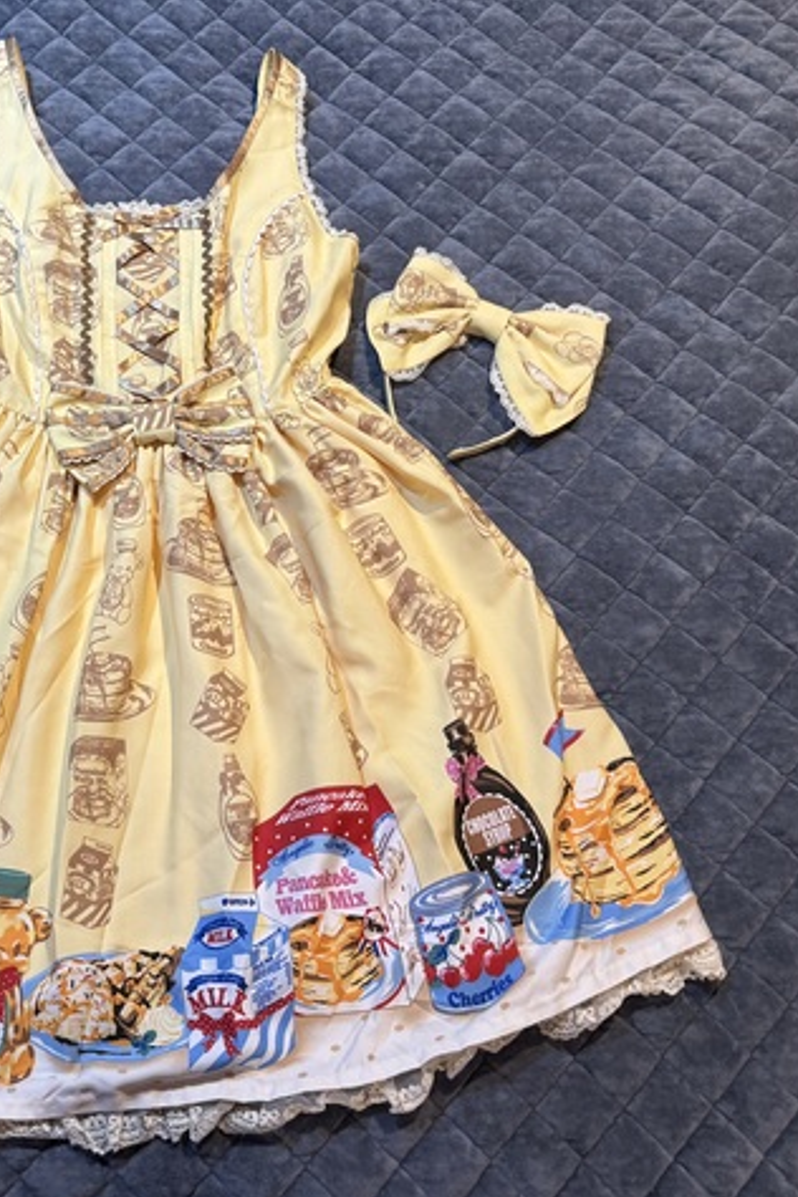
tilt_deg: -67.9
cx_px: 193
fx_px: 1130
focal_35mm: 34
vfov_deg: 55.8
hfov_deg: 37.8
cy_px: 596
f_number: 1.78
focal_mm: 6.76
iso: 200
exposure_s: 1/60
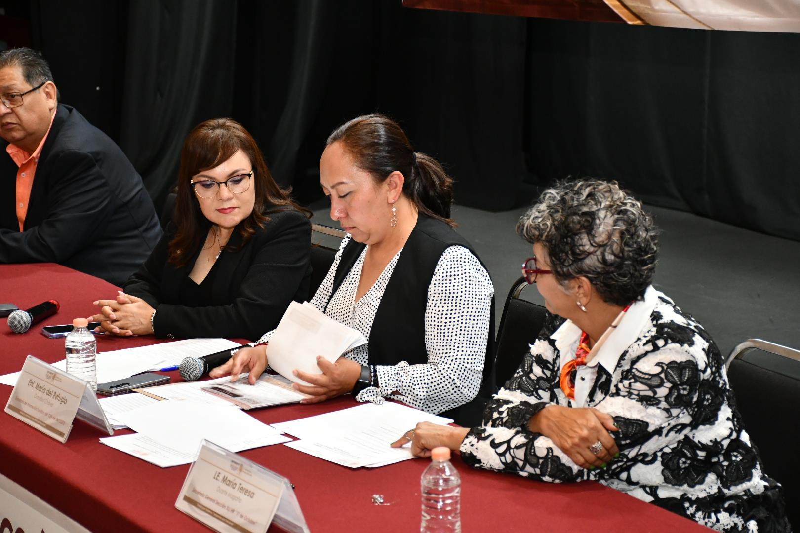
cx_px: 400
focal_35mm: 84
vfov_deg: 16.3
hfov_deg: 24.2
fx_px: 1867
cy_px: 266
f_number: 4.8
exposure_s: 1/60
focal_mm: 56
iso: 2200
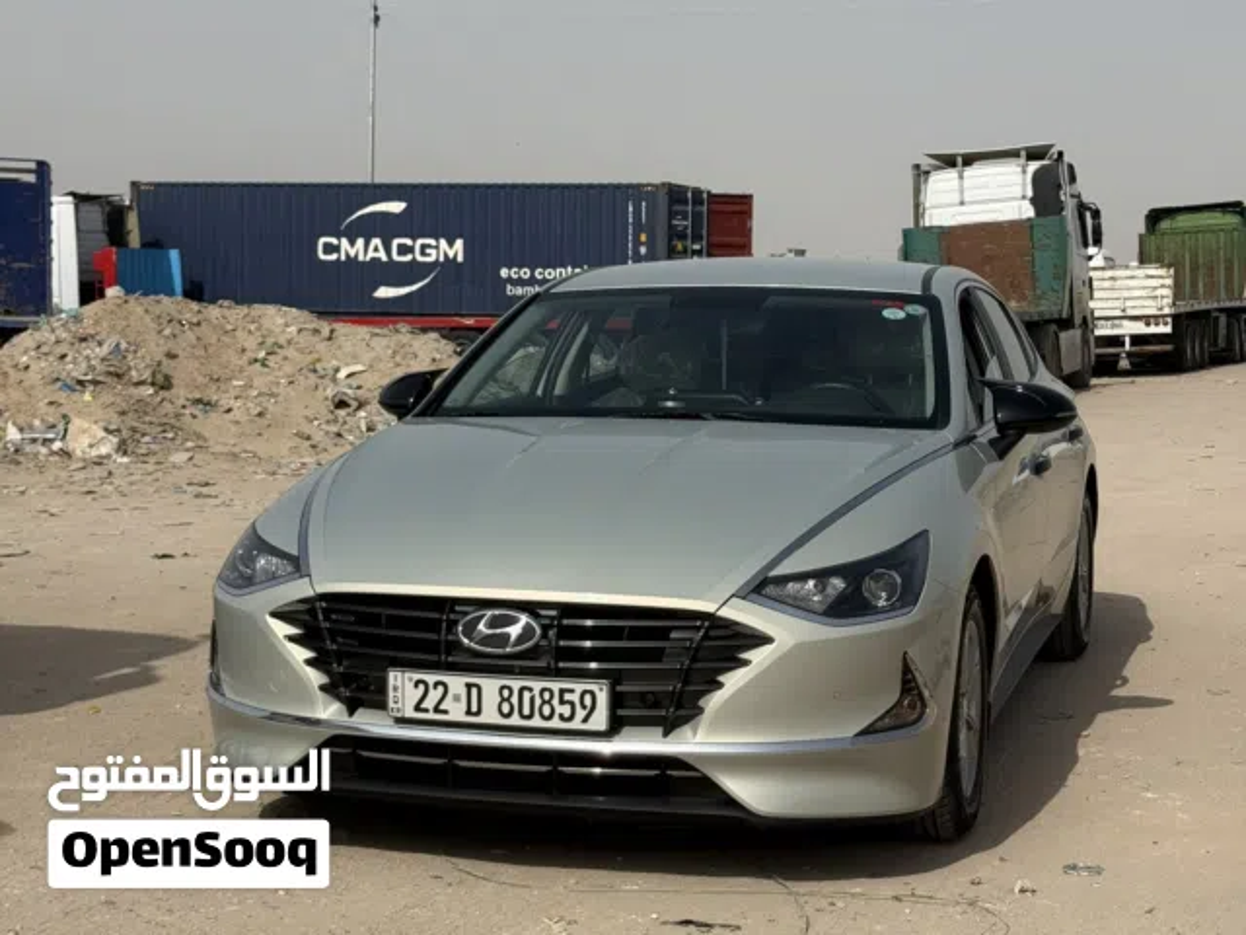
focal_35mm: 48
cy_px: 468
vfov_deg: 30.3
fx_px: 1728
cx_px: 623
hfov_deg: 39.7
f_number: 1.78
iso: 64
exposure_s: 1/8772
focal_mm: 6.76
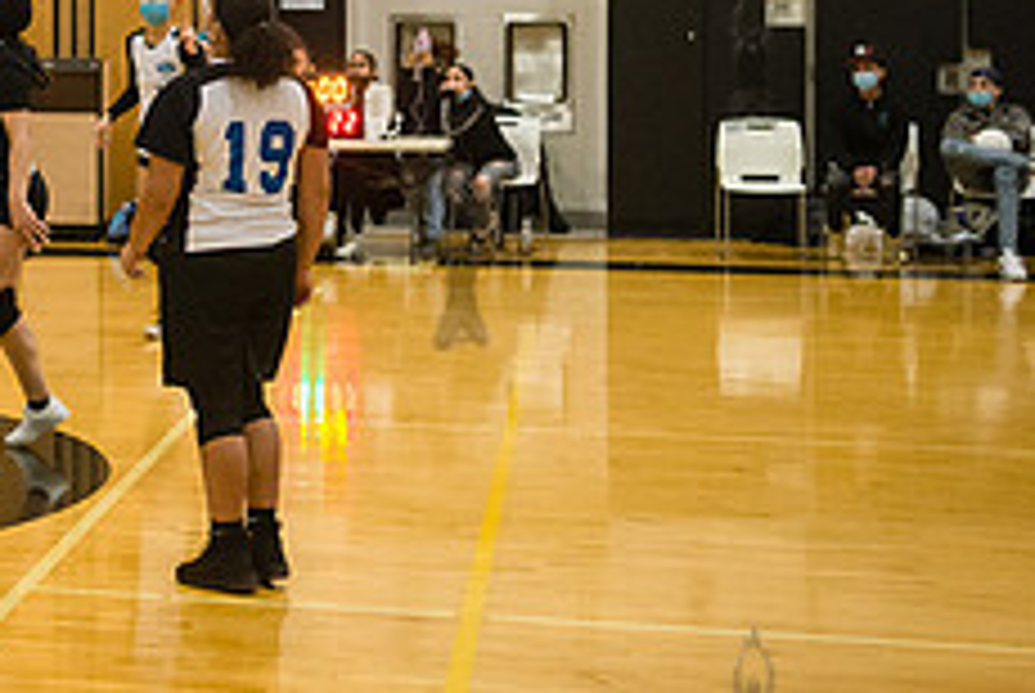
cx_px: -122
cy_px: 52
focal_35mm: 91
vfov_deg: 14.9
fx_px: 2620
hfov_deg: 21.2
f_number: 2.8
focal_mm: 35
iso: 4000
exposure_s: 1/250
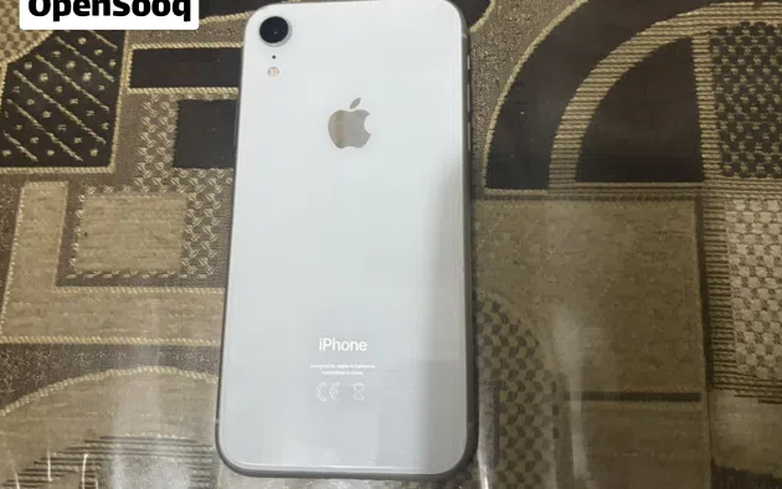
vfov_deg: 44.4
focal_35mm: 28
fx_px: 597
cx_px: 386
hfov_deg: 66.5
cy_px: 209
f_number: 1.6
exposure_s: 1/55
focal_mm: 5.96
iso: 500
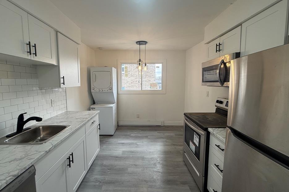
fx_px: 128
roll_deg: +0.3
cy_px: 94
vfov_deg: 73.7
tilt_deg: -5.8
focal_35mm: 16
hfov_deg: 96.7
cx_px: 138
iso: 64
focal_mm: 2.22
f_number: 2.2
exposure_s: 1/120
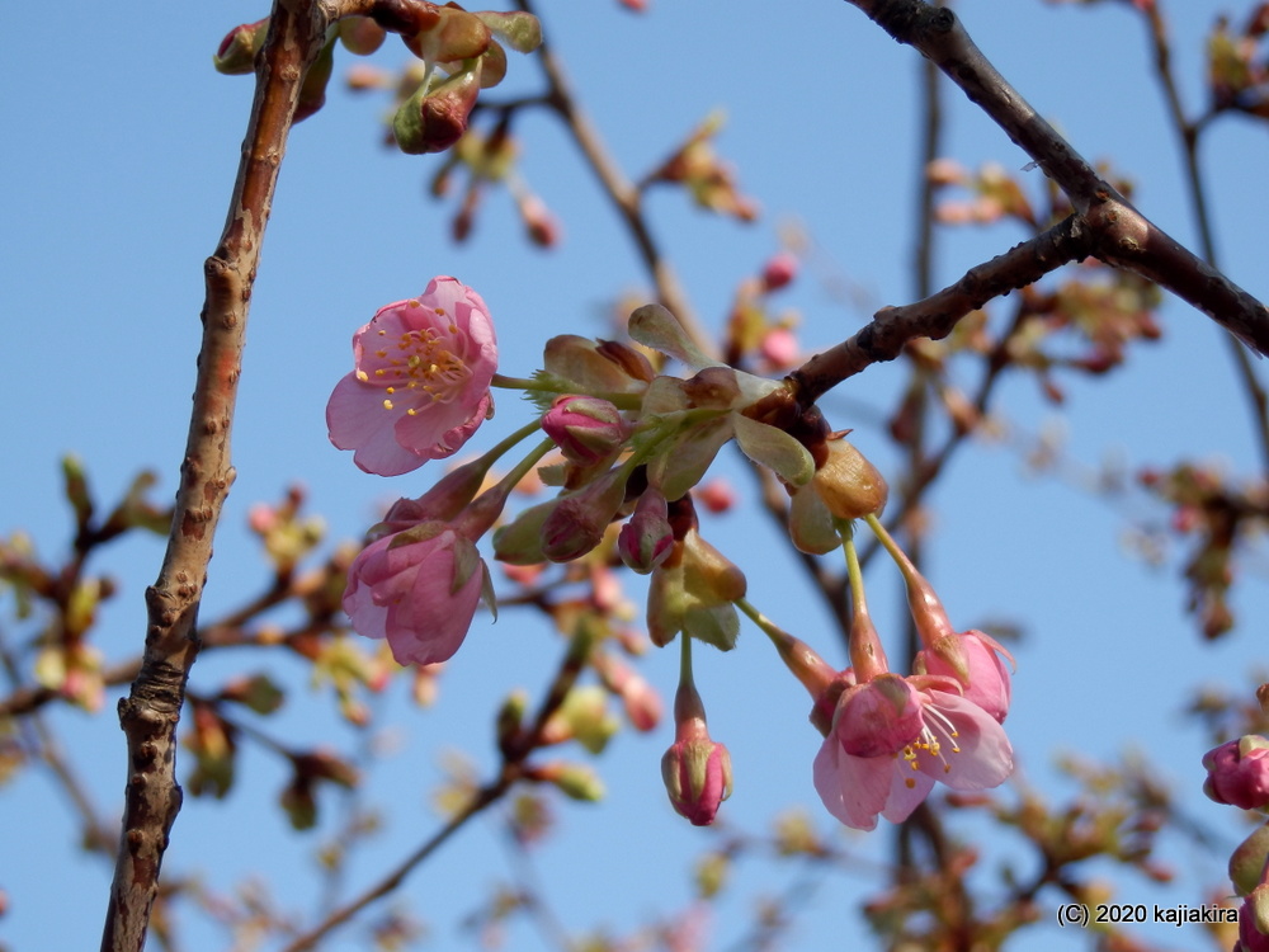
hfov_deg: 17.0
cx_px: 634
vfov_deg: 12.8
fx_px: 4252
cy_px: 476
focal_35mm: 116
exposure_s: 1/200
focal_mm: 20.9
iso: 80
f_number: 5.2
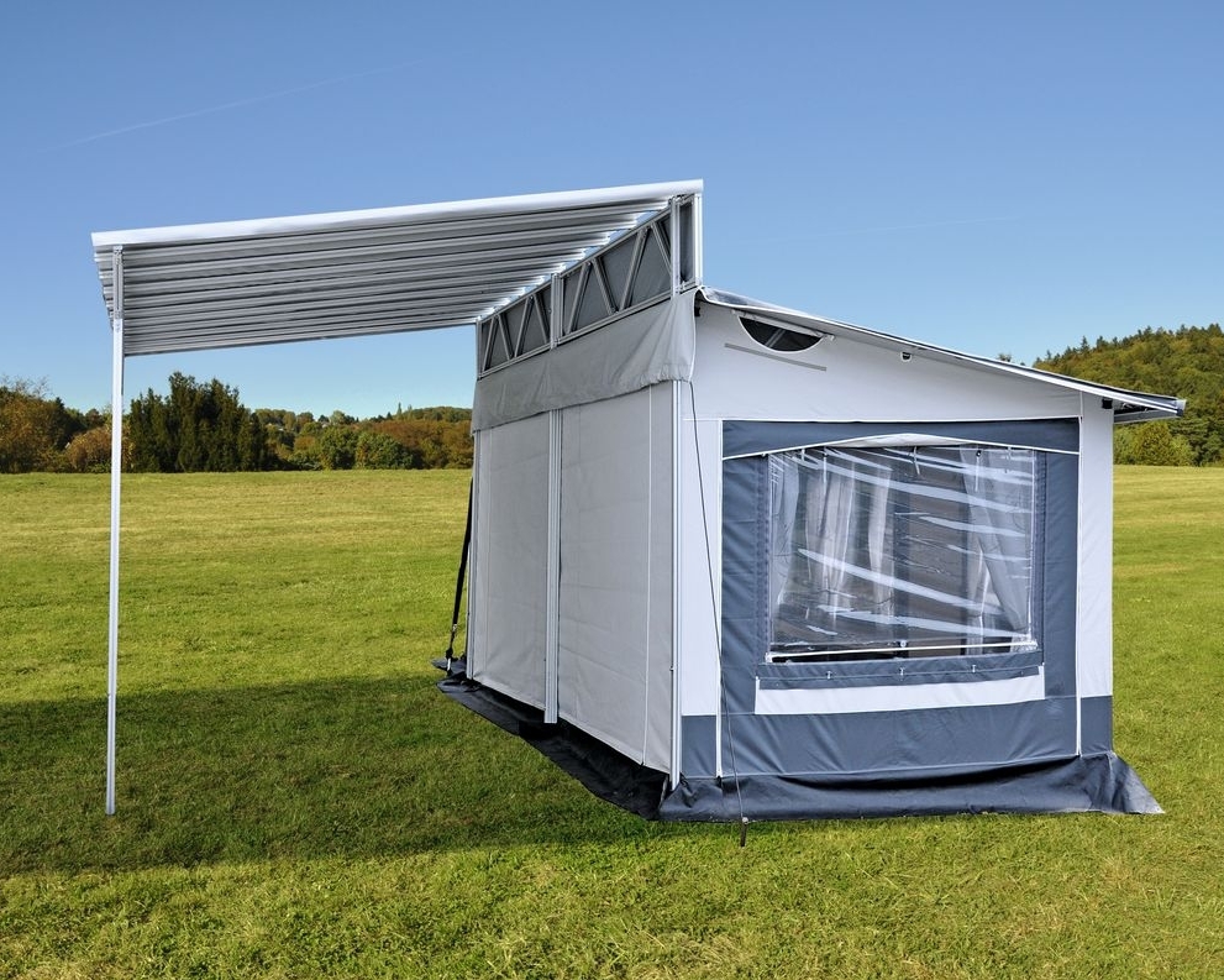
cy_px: 491
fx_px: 1542
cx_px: 600
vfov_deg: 35.2
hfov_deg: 43.3
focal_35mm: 43
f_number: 8
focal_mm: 25
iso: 200
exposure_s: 1/250
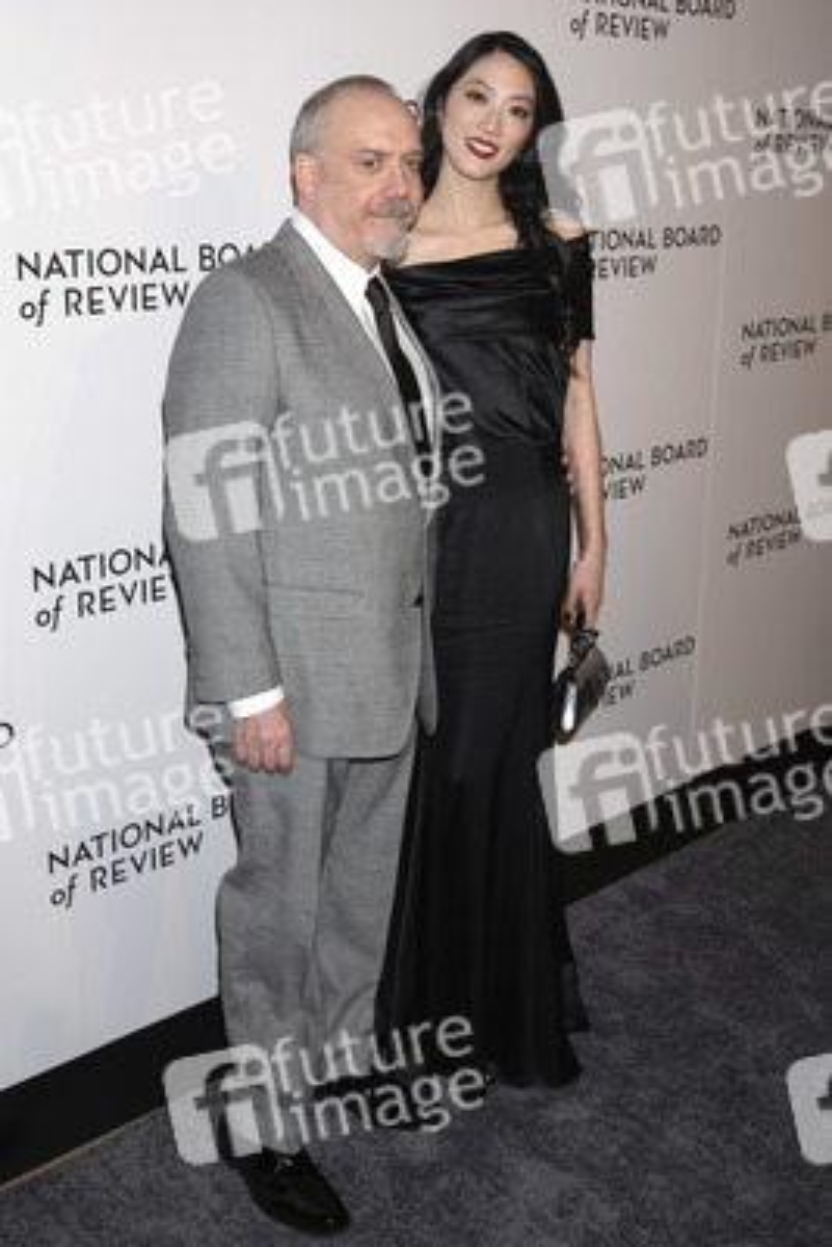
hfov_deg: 42.4
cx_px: 416
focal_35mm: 31
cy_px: 624
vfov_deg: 60.3
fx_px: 1074
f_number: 7.1
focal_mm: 31
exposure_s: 1/200
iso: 400
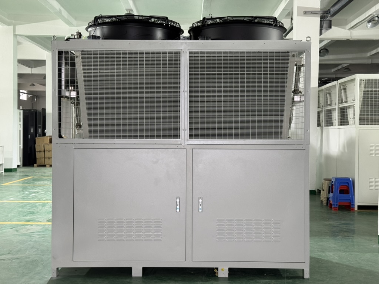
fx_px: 526
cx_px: 190
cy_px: 142
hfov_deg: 39.7
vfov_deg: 30.3
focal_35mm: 48
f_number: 1.78
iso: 125
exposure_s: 1/50
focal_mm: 6.76
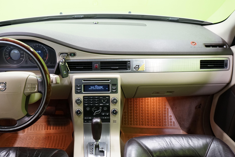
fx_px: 242
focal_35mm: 37
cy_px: 97
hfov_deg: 51.6
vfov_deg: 35.8
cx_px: 94
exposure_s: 1/20
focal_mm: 29
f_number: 5
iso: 2000
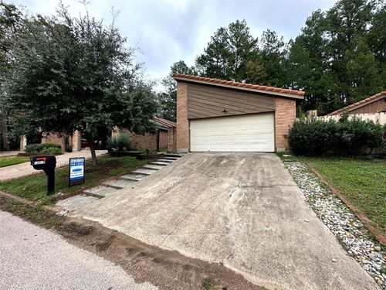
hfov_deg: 102.1
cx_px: 193
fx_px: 156
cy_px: 145
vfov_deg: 85.7
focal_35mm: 14
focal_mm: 2.22
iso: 40
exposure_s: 1/545
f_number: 2.2
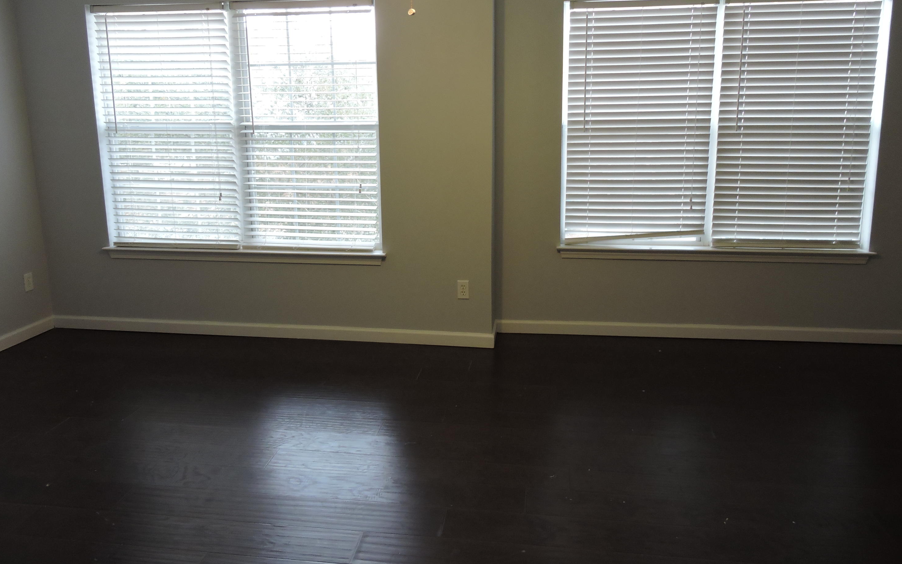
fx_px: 639
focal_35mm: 26
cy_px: 226
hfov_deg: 70.4
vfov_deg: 47.3
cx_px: 454
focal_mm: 4.3
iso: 250
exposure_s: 1/30
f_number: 3.3
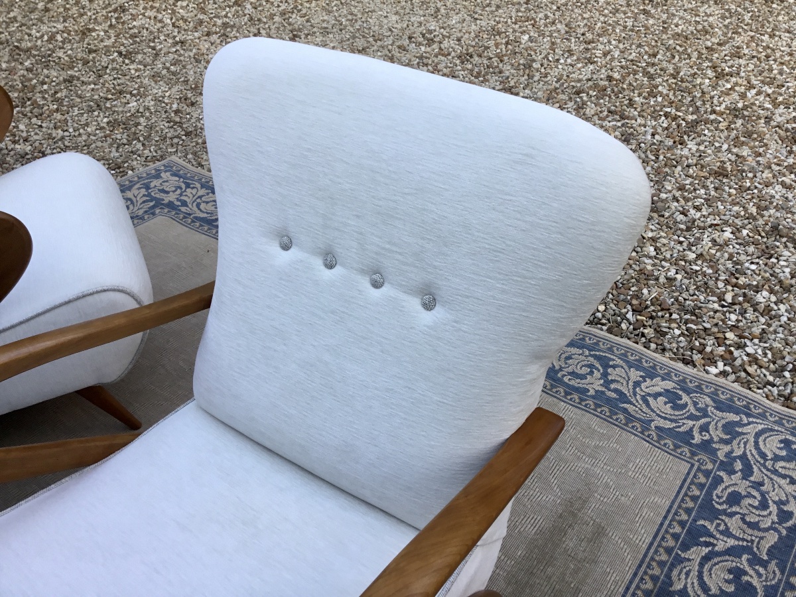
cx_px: 398
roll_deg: +2.5
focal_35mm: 31
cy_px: 298
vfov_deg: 45.4
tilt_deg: -40.1
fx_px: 713
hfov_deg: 58.4
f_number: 2.4
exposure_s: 1/100
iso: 32
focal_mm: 3.3
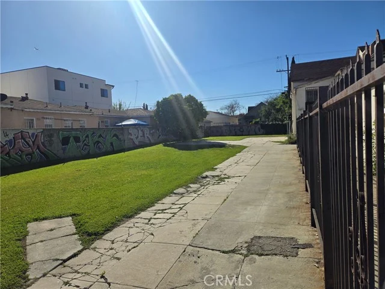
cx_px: 192
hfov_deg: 73.9
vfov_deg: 58.9
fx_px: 256
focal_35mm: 23
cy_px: 144
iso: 25
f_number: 1.8
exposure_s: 1/3273
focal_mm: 5.4
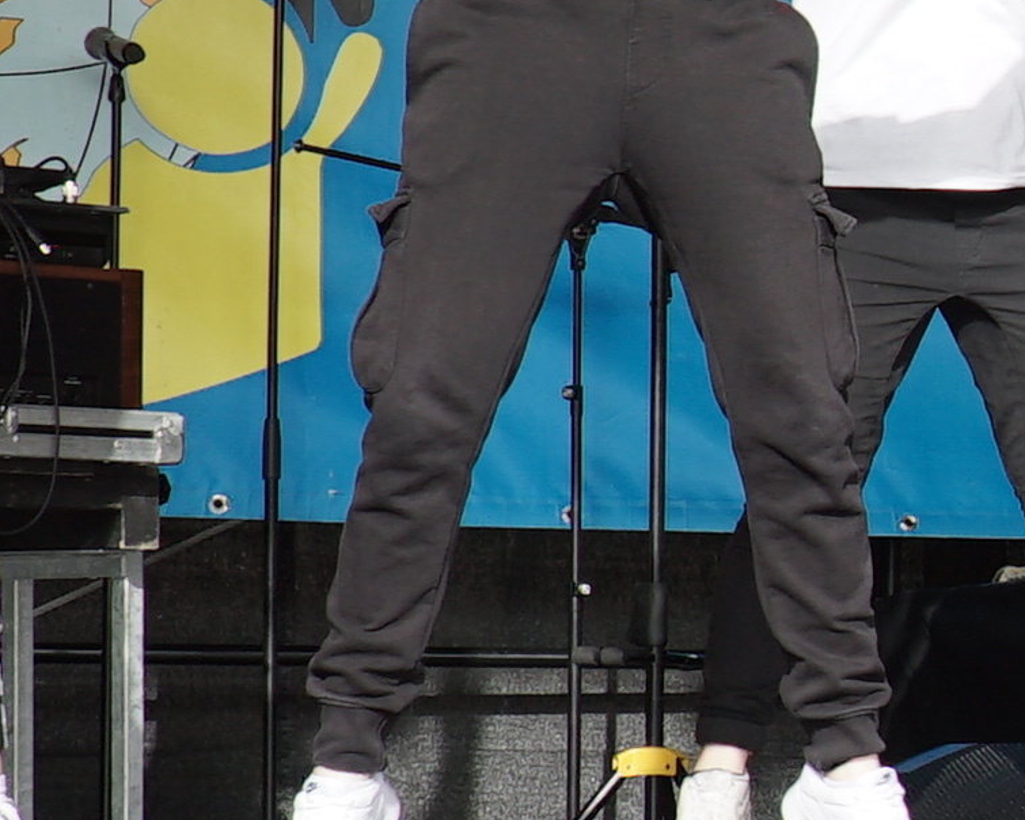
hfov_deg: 9.4
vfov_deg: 7.9
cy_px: 436
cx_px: 1954
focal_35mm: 195
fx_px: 5916
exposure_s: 1/125
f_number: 8
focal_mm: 37
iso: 100
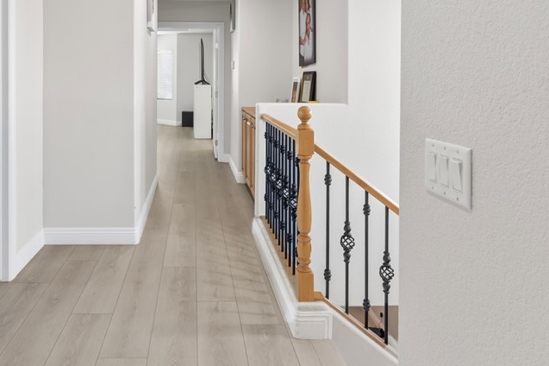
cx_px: 195
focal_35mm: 29
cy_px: 84
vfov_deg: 43.2
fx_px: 442
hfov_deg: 62.5
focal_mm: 17
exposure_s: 1/2.5
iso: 400
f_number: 8
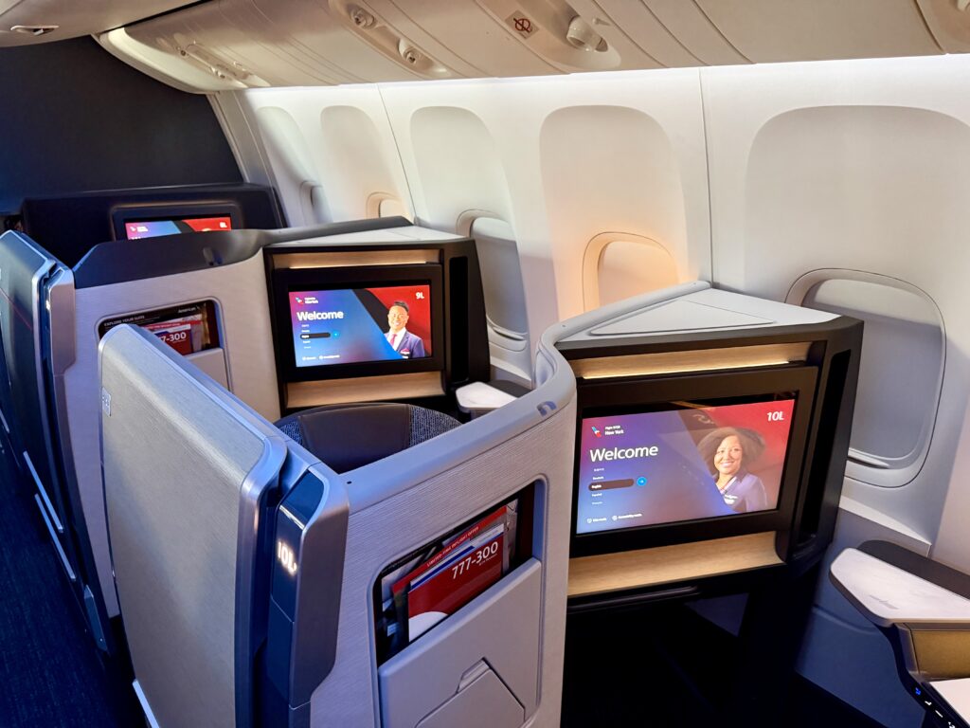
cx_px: 485
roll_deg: -0.5
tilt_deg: -20.9
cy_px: 364
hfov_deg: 71.6
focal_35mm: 24
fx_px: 673
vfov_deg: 56.8
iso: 800
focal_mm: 6.76
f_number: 1.78
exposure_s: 1/47
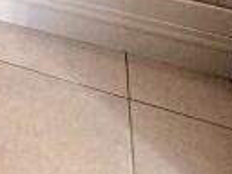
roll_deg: +3.5
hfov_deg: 12.5
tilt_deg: -10.9
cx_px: -368
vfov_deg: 10.1
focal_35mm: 112
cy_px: -337
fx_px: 751
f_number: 2.2
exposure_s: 1/99
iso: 125
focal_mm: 2.22
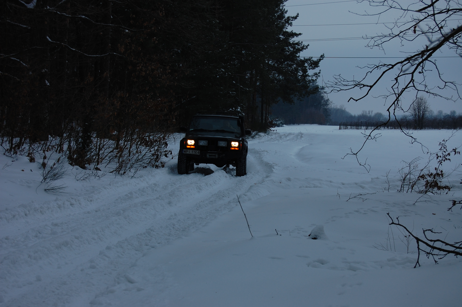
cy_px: 154
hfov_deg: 24.6
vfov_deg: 16.5
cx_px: 231
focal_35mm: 82
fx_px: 1058
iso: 200
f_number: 7.1
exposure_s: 1/200
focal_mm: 55
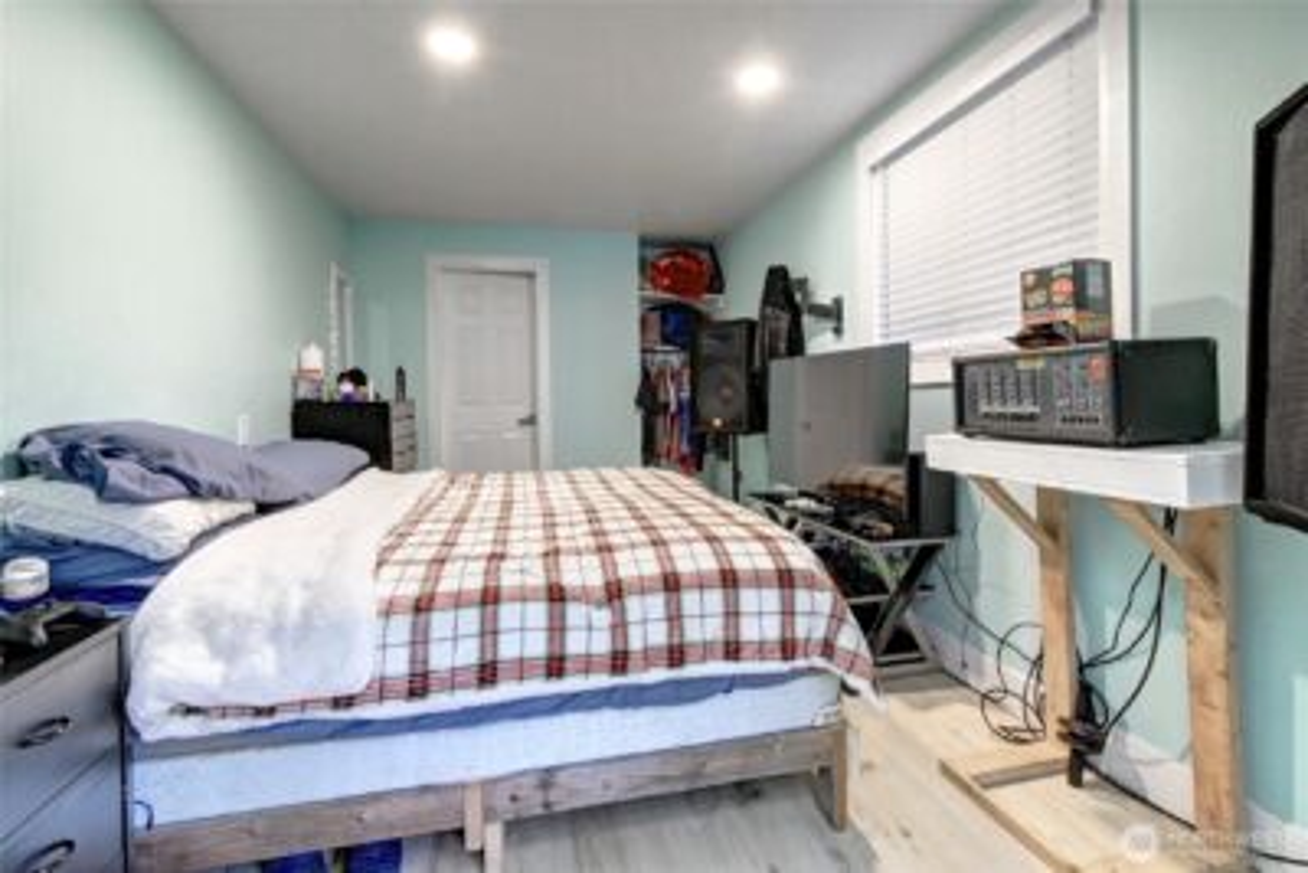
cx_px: 654
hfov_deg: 100.4
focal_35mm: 15
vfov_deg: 77.4
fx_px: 545
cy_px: 436
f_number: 11
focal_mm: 10
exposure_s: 1/4
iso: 5000
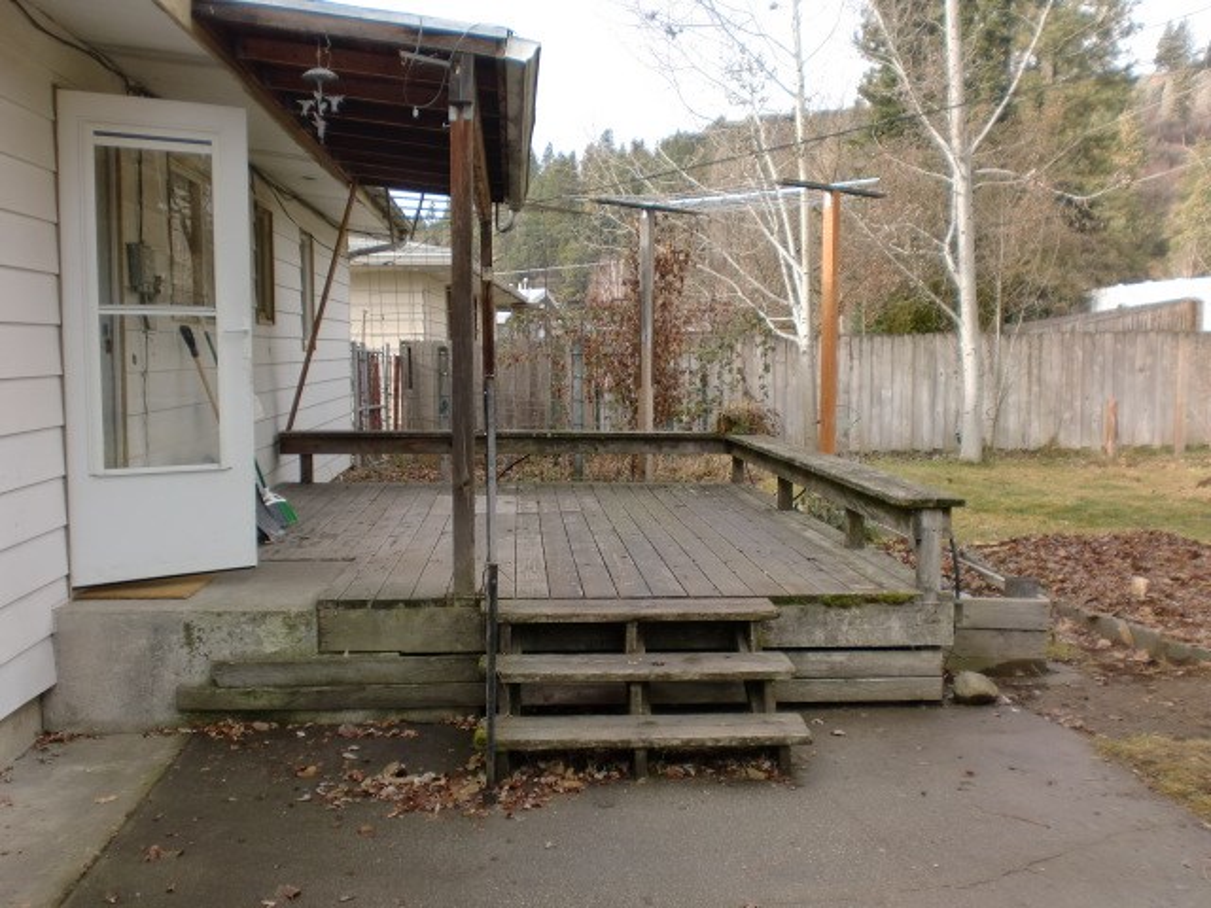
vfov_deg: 40.7
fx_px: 1224
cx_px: 606
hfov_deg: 52.6
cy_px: 454
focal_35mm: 35
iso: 64
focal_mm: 6.3
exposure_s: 1/200
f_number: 3.1
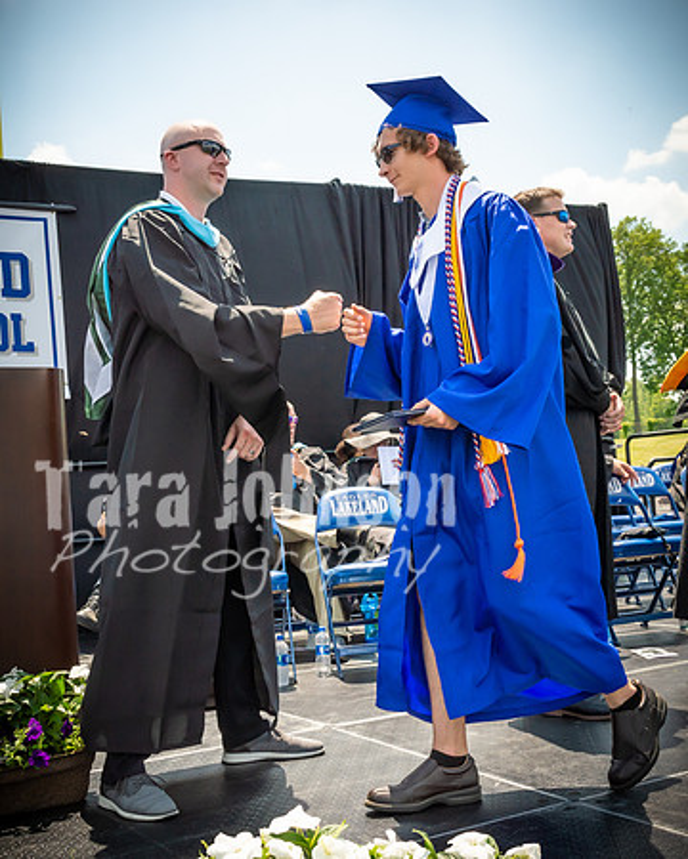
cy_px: 430
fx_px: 1184
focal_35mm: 47
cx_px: 360
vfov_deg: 39.9
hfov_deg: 32.4
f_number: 7.1
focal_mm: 22
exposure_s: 1/800
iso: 200
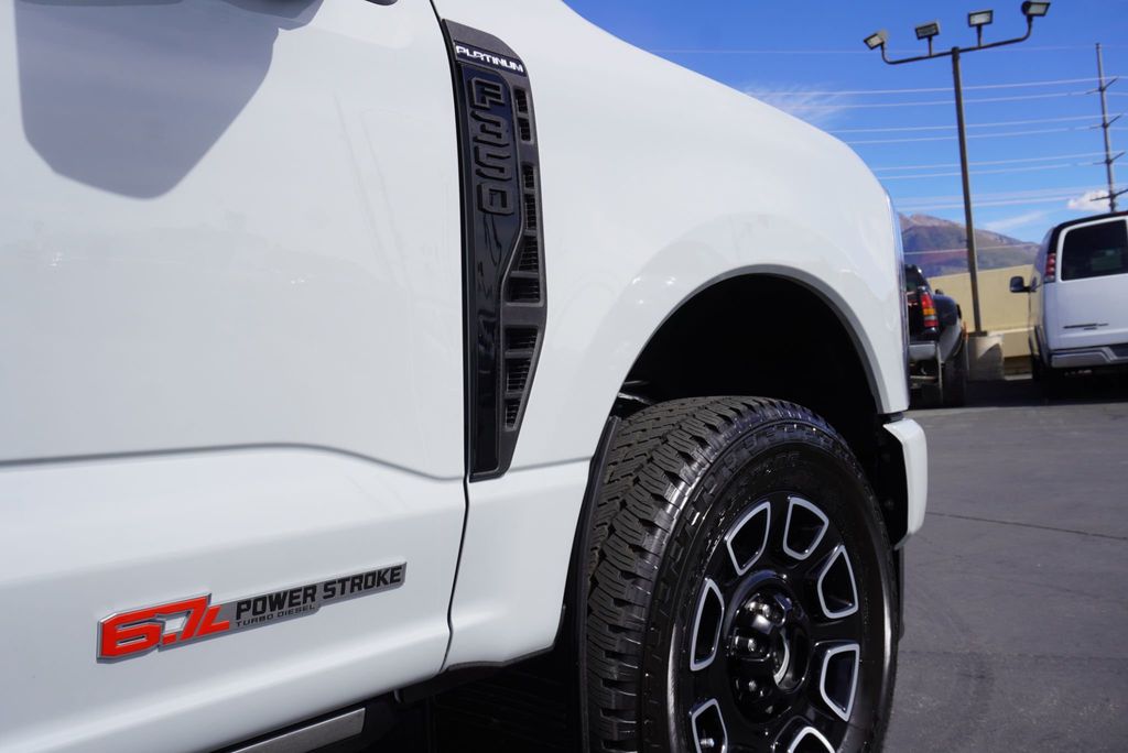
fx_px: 988
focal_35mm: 32
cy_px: 376
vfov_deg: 41.8
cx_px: 564
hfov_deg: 59.5
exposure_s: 1/250
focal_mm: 21
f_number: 8
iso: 100
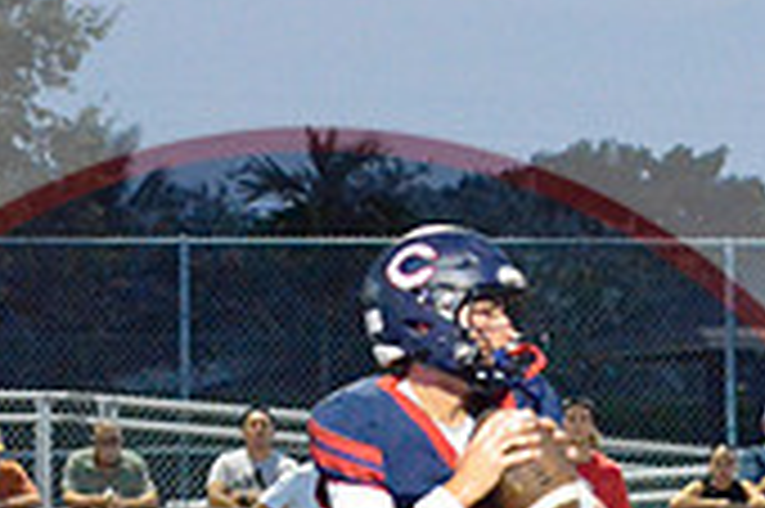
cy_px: 611
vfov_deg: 3.1
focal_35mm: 440
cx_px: 292
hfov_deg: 4.7
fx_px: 9341
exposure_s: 1/320
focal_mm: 86
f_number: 4.5
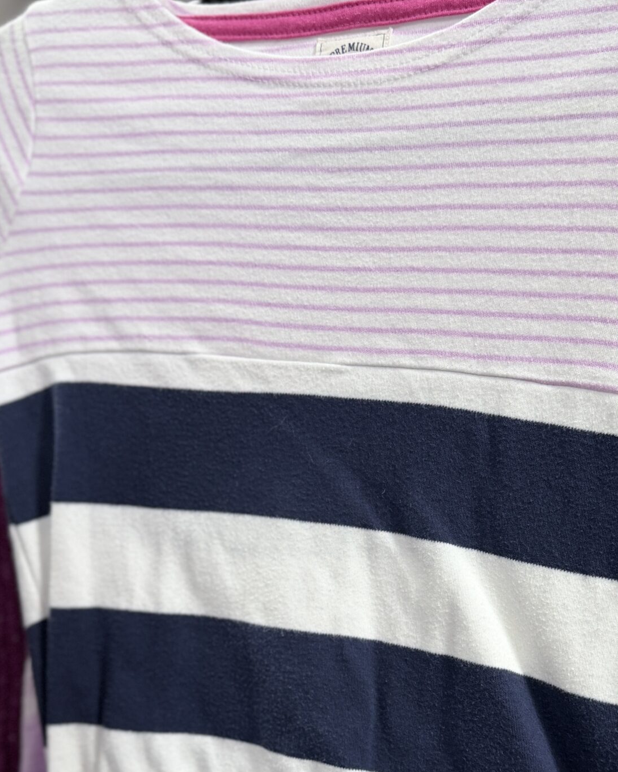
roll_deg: -2.3
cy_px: 534
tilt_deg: -2.7
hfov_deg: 33.9
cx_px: 398
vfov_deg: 41.3
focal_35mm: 44
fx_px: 1006
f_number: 1.78
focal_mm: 6.76
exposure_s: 1/60
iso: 125
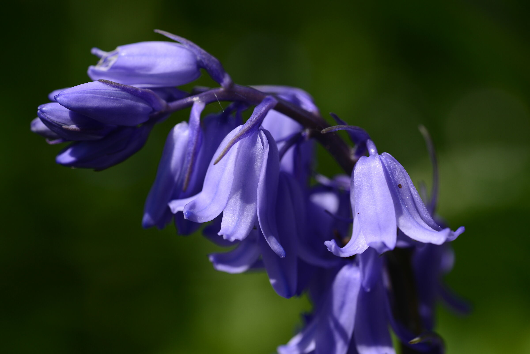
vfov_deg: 13.1
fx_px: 1546
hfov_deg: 19.4
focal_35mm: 105
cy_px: 177
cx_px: 265
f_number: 8
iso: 400
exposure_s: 1/1250
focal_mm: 105
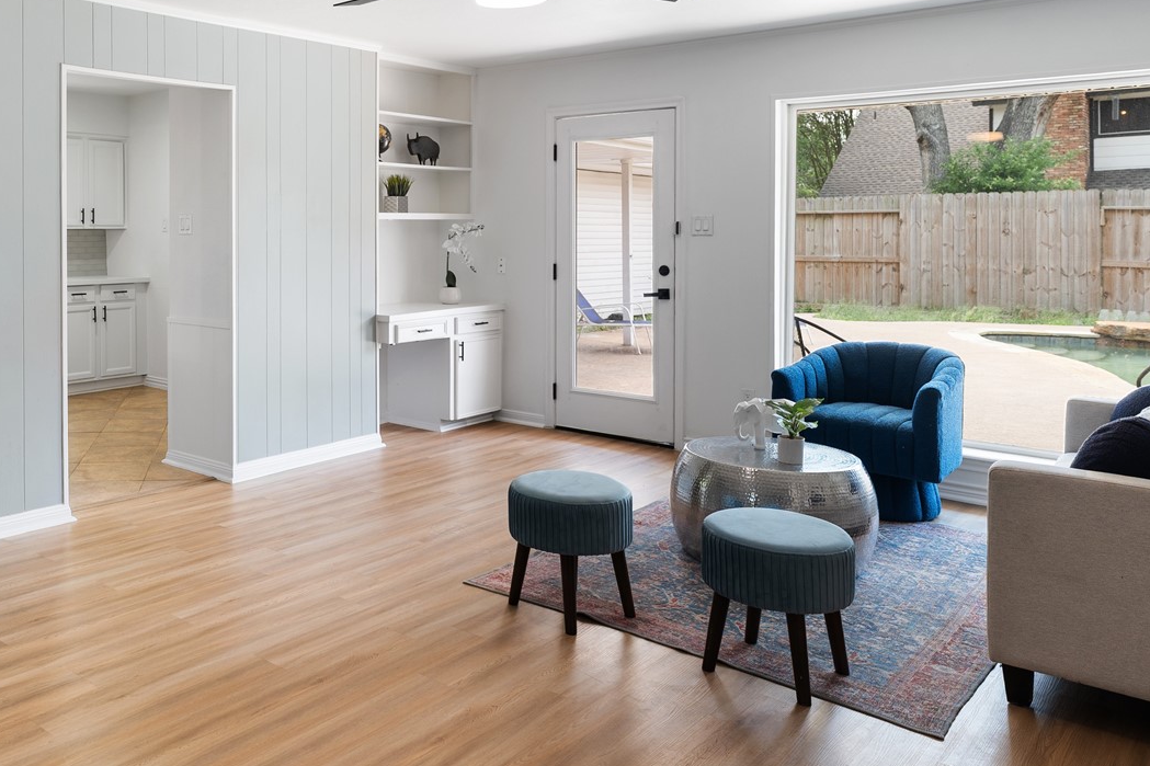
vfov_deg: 44.6
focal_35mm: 29
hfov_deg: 60.8
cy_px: 286
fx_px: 926
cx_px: 316
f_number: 2.8
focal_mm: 14
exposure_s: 1/15
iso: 100
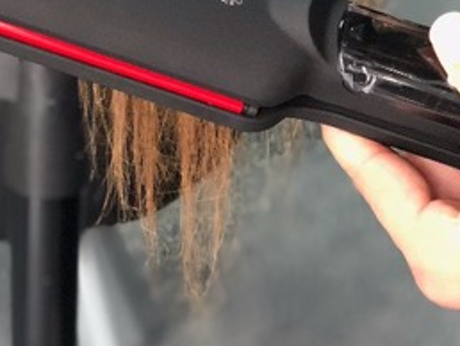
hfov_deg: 13.5
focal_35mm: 145
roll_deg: +0.9
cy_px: 9
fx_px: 1929
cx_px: 27
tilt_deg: -25.8
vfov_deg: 10.2
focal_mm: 6
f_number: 2.4
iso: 160
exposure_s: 1/11
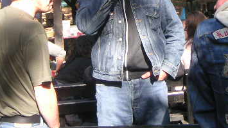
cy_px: -22
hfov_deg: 20.9
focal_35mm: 102
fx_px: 617
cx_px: 132
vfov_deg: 11.7
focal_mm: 8.1
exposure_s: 1/90
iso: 50
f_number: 3
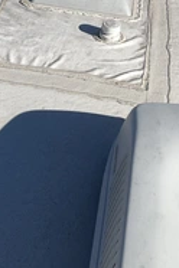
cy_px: 86
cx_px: 79
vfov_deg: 30.7
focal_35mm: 65
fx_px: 485
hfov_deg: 20.9
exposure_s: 1/4785
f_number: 1.8
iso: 25
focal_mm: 3
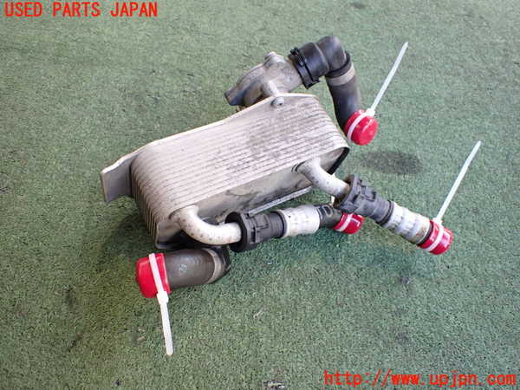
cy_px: 195
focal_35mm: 30
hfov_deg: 60.0
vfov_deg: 46.8
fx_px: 451
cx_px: 260
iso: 500
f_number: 2.3
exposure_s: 1/125
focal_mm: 5.4
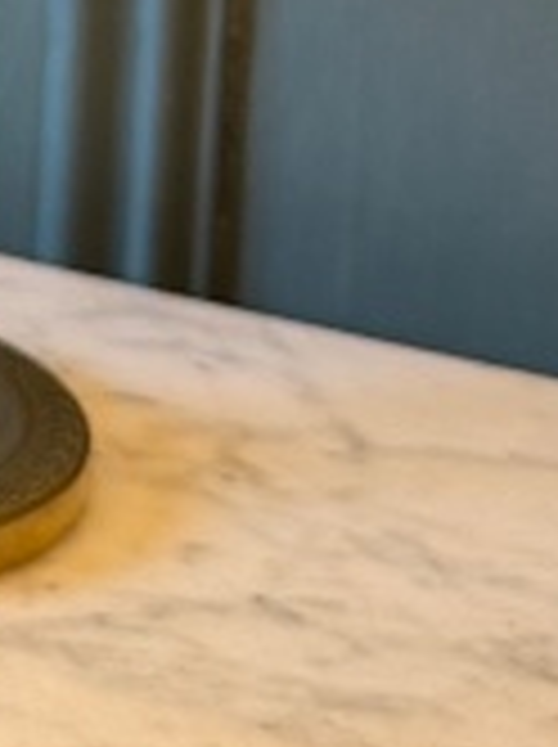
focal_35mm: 174
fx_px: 3749
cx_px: -778
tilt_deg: -7.7
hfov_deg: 7.9
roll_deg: -1.5
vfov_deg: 10.4
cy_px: -770
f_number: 1.78
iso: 200
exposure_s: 1/65
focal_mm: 6.76
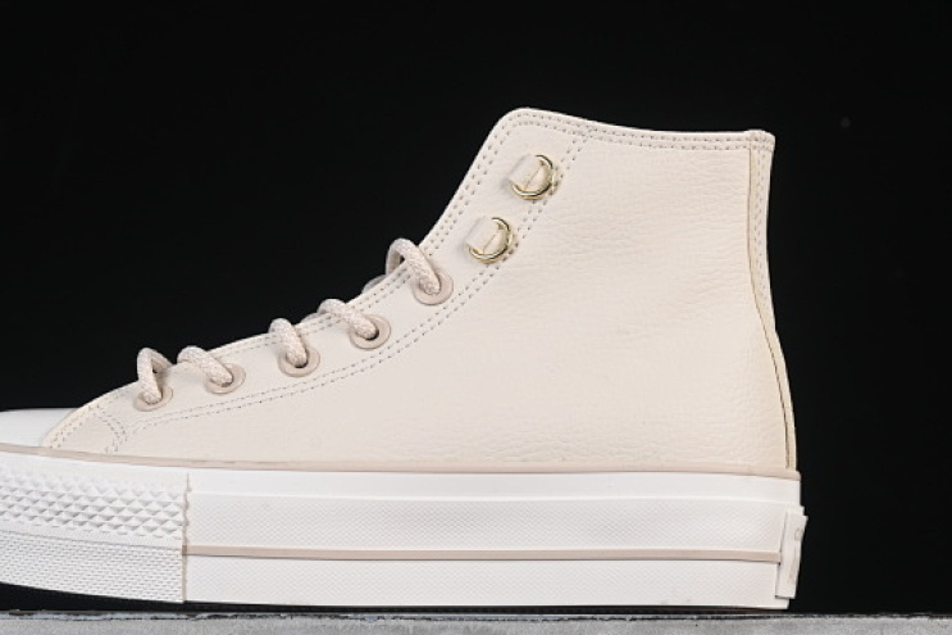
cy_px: 326
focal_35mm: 109
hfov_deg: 18.7
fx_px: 2882
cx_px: 355
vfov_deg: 12.6
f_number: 8
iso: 160
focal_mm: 50
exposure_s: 1/80
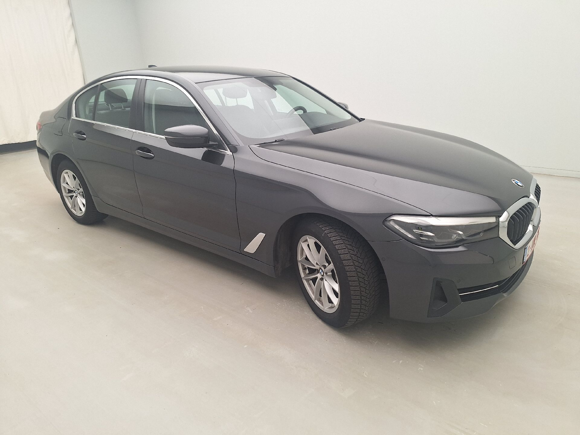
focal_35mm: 23
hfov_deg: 73.9
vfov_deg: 58.9
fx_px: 385
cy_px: 218
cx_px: 290
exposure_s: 1/100
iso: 64
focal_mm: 5.54
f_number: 1.8
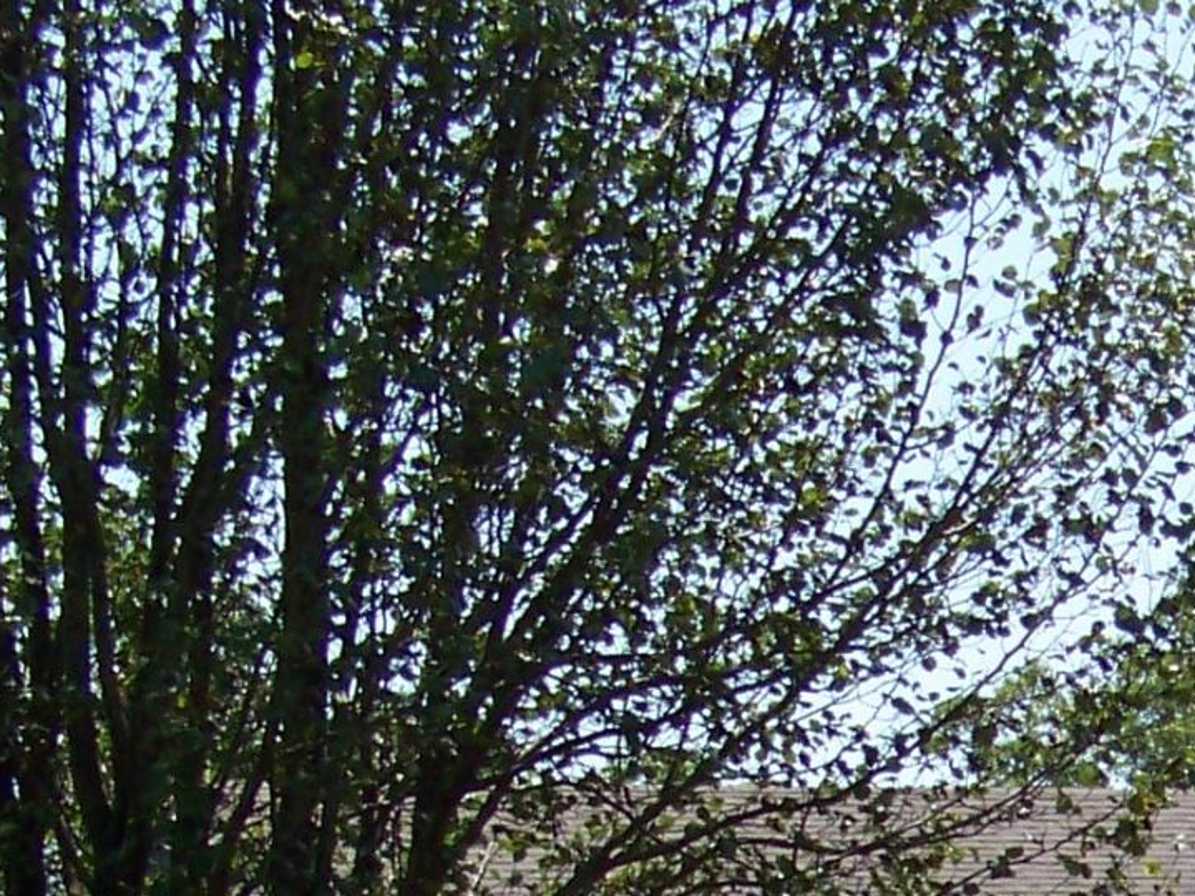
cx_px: 1439
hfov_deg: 12.8
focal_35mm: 150
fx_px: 5178
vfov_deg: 9.6
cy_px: 1389
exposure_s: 1/1000
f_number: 2.8
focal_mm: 5.85
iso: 68
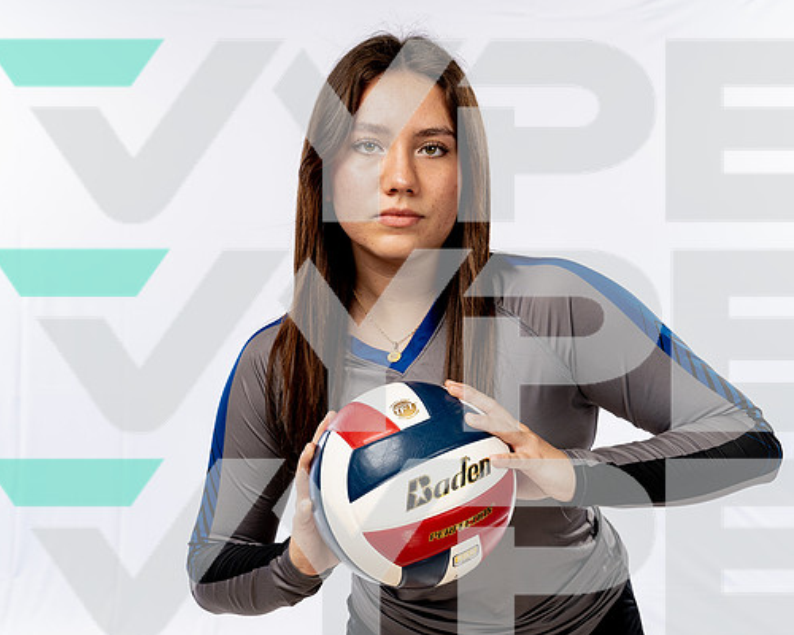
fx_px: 1222
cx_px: 430
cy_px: 341
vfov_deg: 29.1
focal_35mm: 52
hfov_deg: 36.0
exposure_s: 1/250
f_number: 5.6
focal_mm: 41
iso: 160
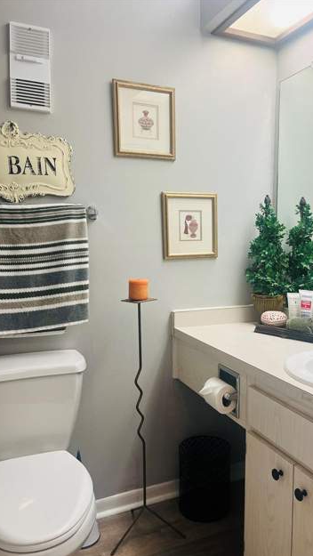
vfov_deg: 66.0
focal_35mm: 29
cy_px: 283
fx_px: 427
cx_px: 204
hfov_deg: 39.8
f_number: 1.6
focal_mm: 5.1
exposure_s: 1/120
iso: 125
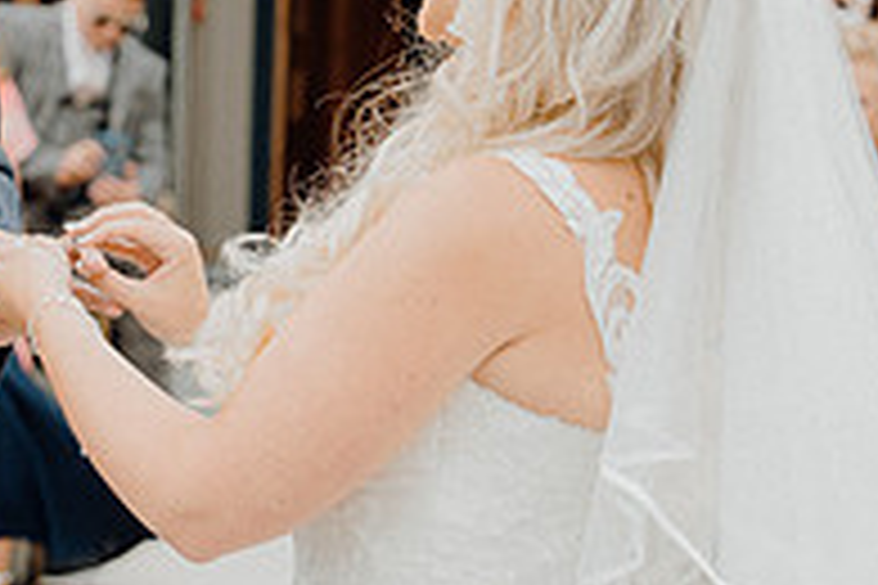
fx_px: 3560
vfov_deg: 9.4
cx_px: -59
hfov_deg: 13.8
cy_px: 74
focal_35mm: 146
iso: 125
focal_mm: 49
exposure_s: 1/320
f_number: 3.5
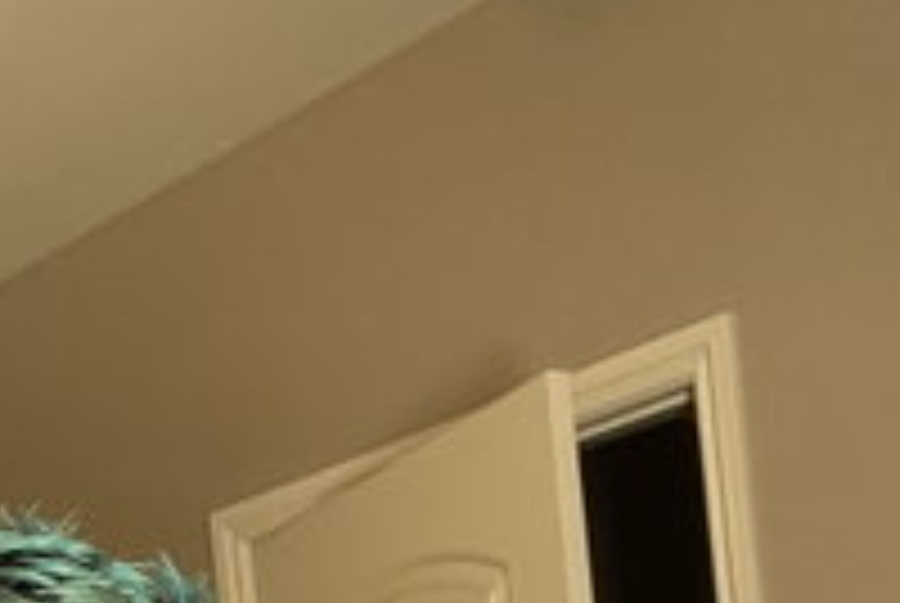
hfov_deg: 23.8
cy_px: 1046
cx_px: 94
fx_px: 2078
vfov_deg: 14.7
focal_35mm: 83
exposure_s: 1/64
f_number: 2.2
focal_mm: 2.71
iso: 100
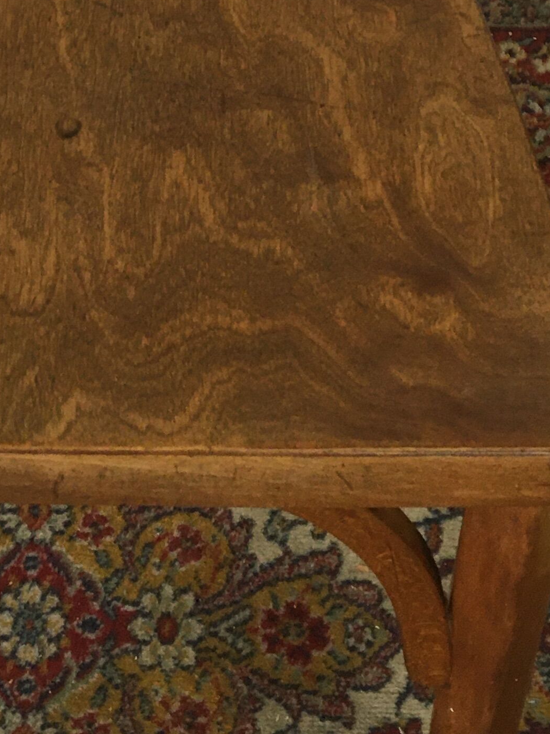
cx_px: 62
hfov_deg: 17.3
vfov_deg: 22.4
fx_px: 1780
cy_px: 9
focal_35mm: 84
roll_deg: +5.8
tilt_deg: -44.1
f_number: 2.2
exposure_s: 1/33
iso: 125
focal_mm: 4.15
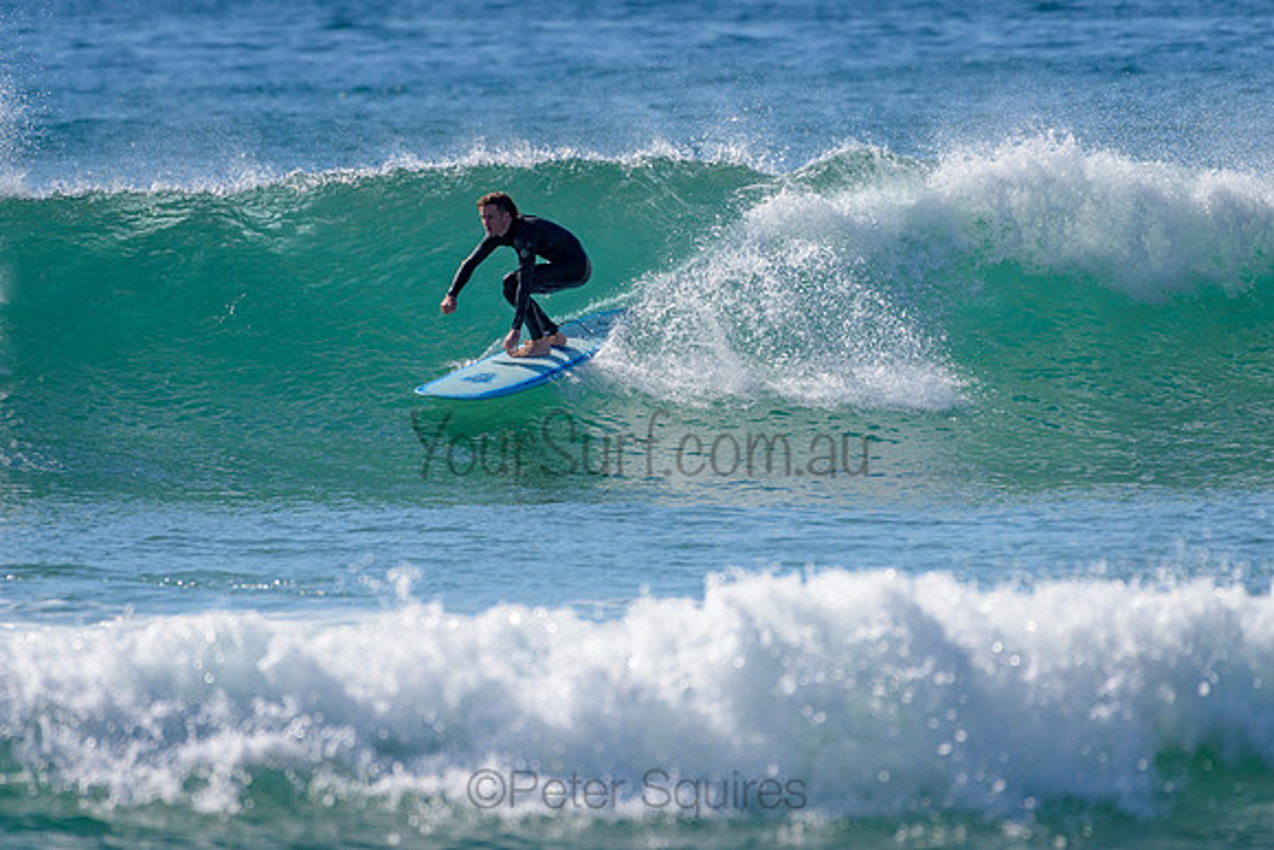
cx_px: 549
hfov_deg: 3.4
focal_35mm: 613
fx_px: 21692
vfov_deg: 2.2
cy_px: 347
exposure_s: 1/2000
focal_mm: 500
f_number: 5.6
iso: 110
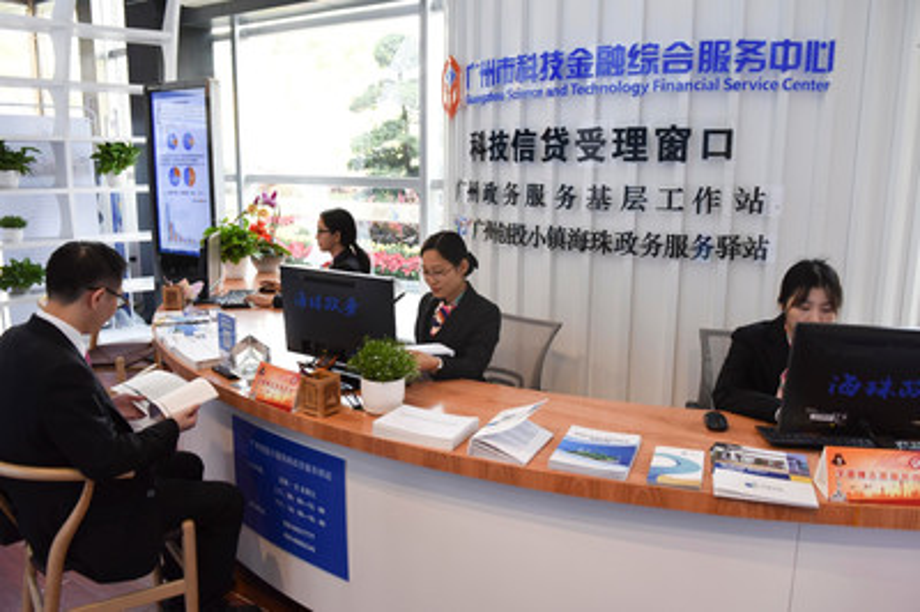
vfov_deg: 44.9
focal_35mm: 29
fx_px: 740
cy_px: 306
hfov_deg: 63.7
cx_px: 460
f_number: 4
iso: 400
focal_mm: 29
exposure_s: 1/60
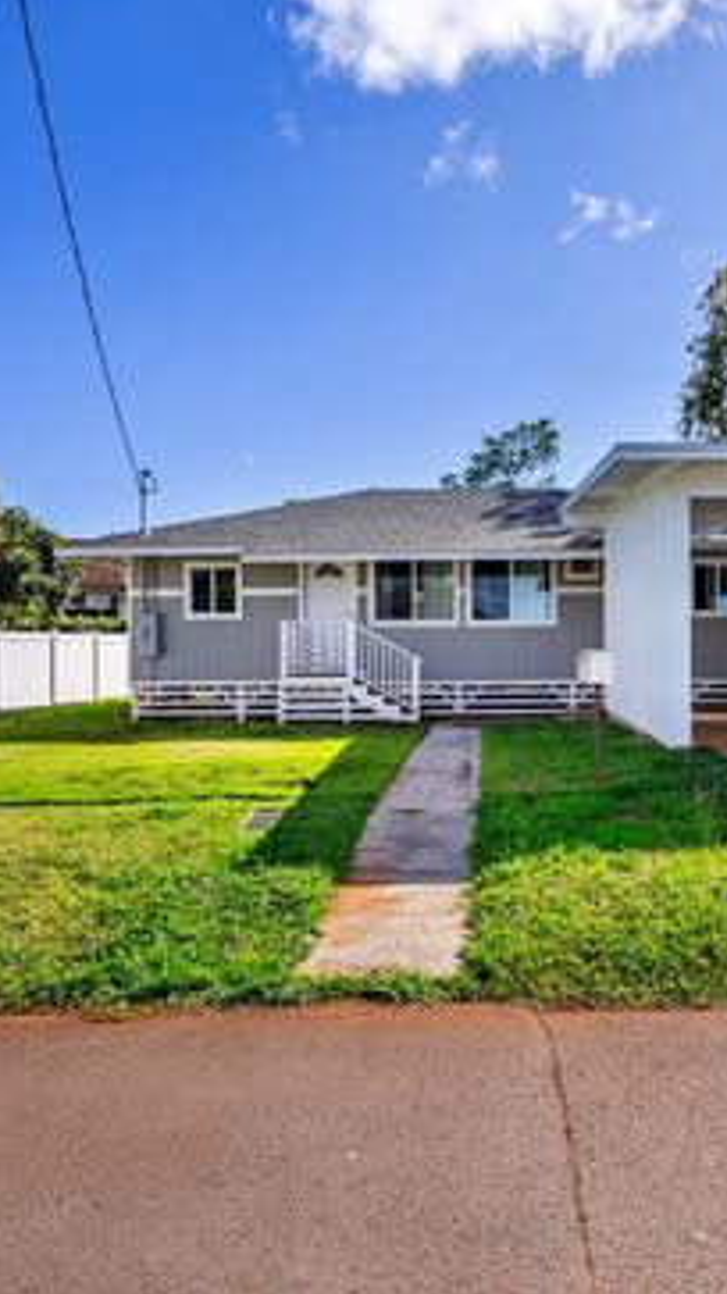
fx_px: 926
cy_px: 633
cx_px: 460
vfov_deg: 69.9
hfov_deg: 42.5
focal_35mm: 27
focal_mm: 9
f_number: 4
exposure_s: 1/5000
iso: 125
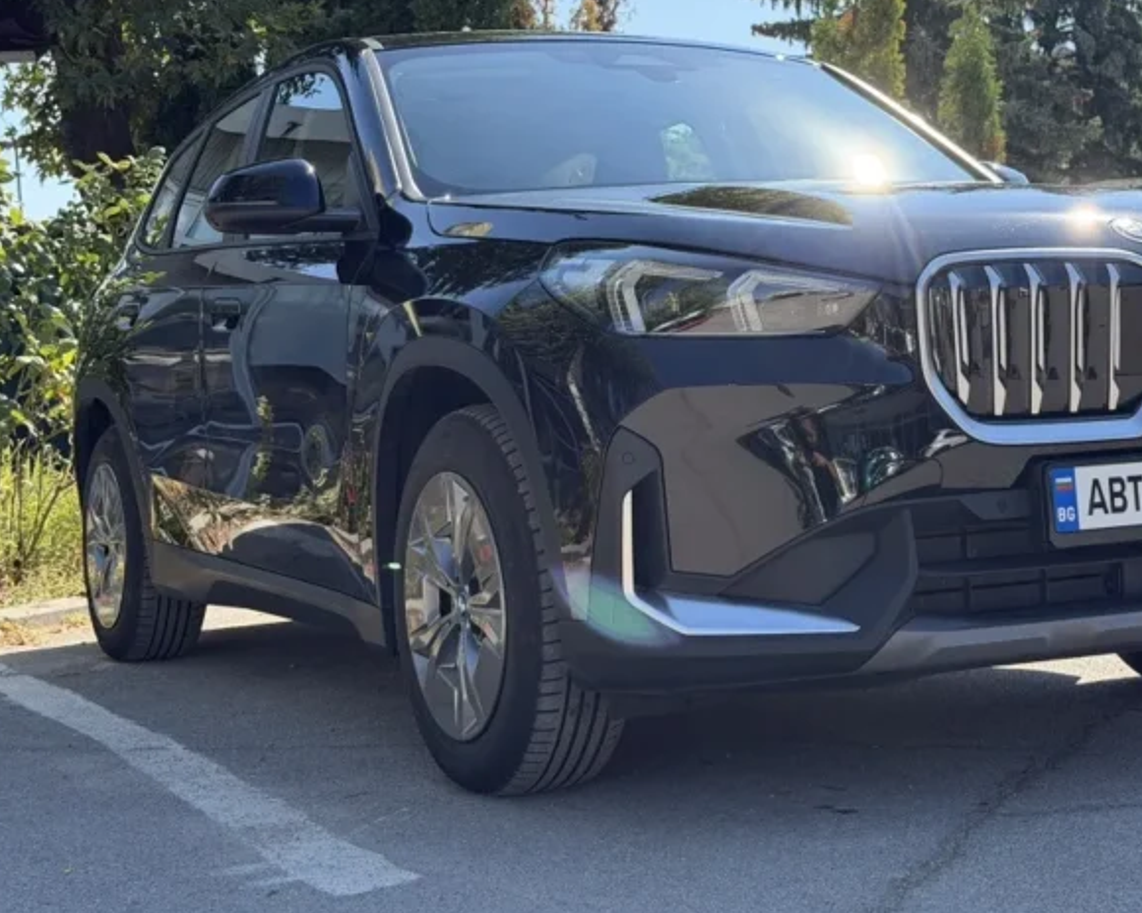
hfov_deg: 30.3
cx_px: 742
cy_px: 403
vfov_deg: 24.6
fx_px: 2096
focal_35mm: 62
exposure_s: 1/2033
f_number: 1.78
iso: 100
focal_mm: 6.76
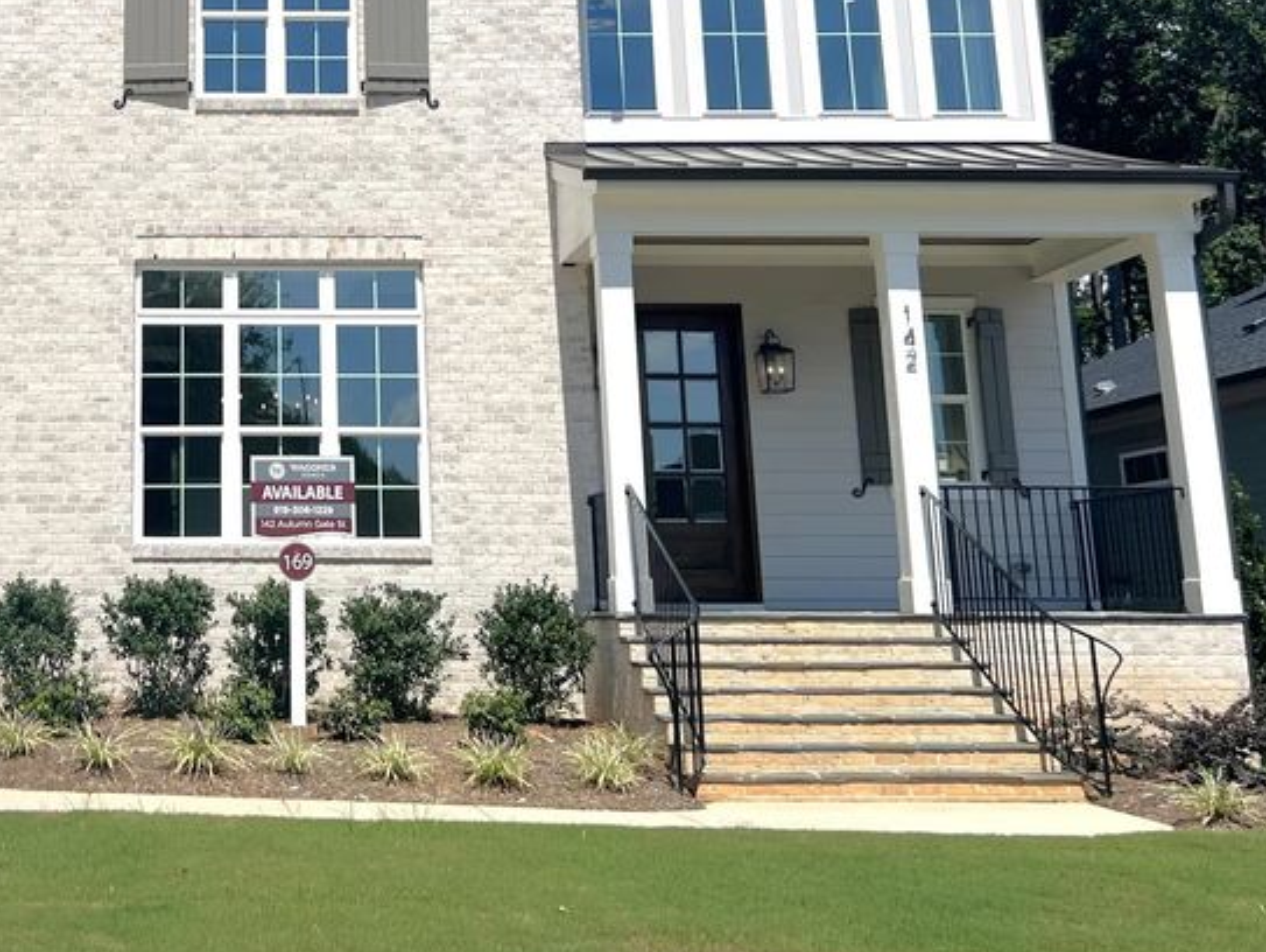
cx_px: 205
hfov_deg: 37.1
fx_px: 1793
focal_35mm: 49
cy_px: 196
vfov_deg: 29.1
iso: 50
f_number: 1.5
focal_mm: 5.7
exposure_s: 1/8696
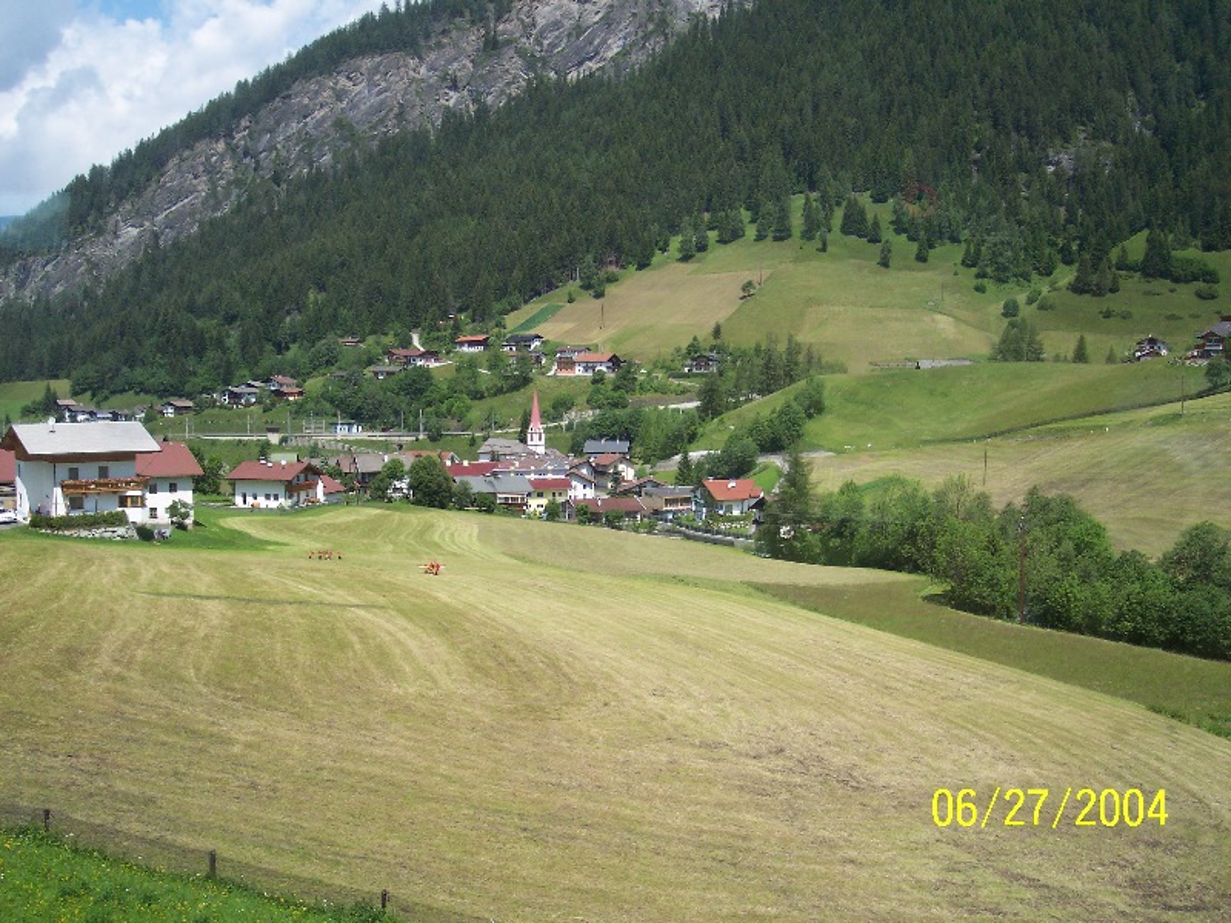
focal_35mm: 38
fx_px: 1351
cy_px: 462
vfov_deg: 37.7
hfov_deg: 49.0
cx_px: 616
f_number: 2.8
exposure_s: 1/700
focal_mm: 8
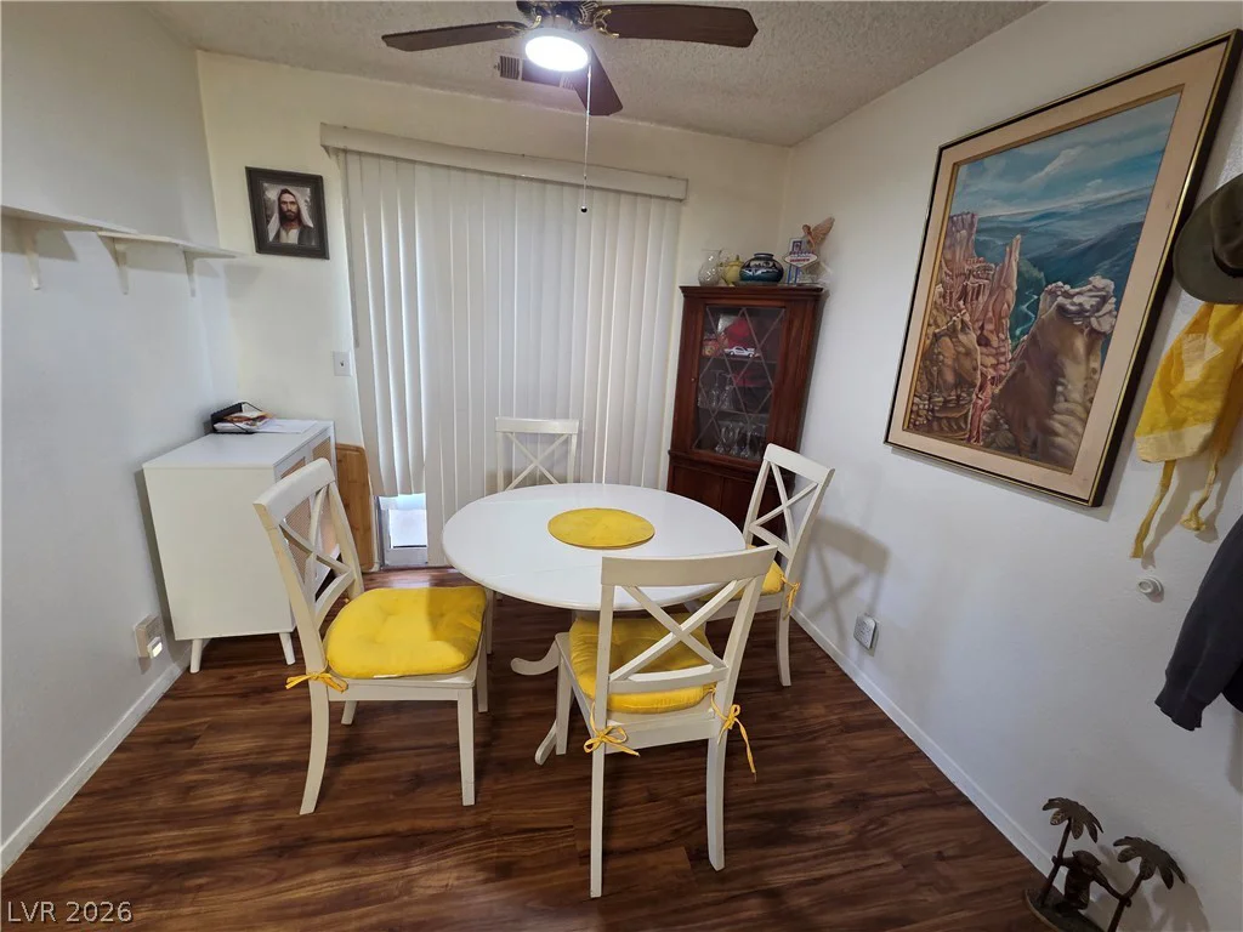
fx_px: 467
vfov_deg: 89.9
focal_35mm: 13
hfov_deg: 106.2
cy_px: 466
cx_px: 622
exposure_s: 1/60
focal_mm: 2.2
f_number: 2.2
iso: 250
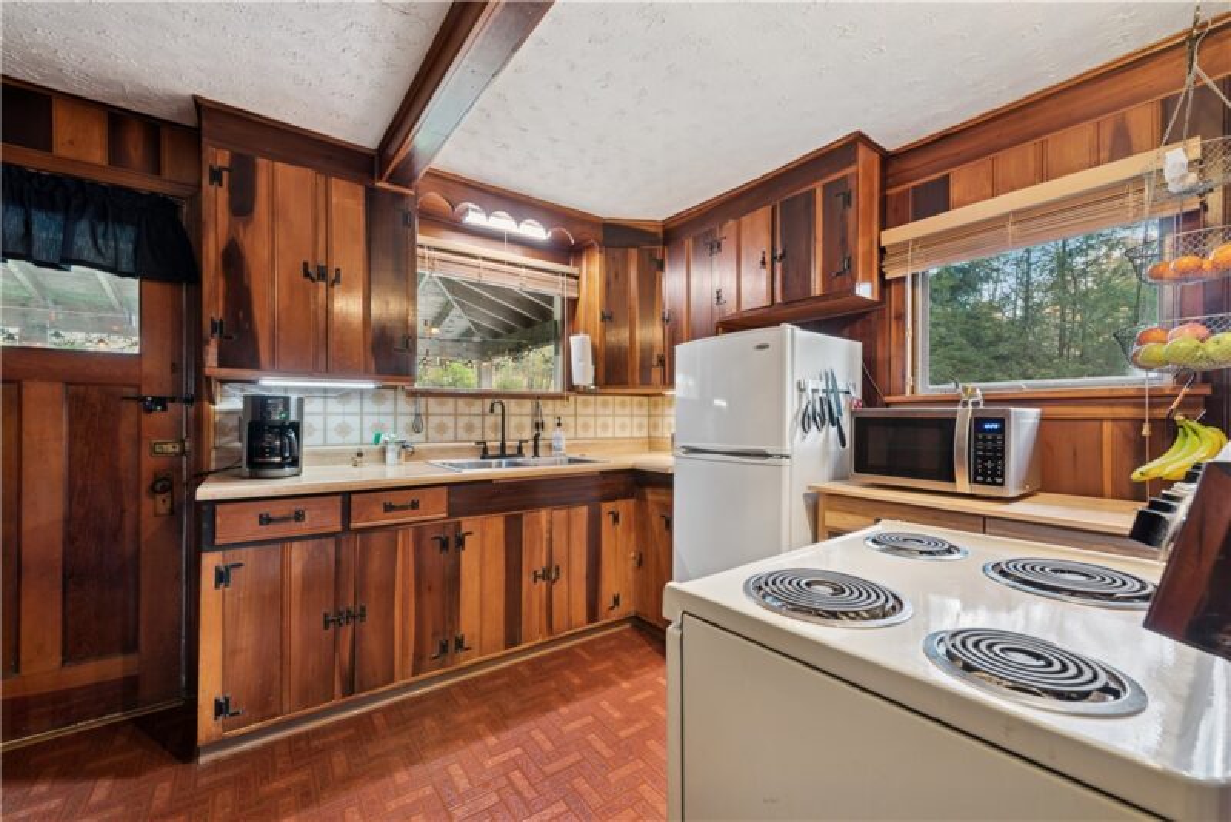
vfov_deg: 81.3
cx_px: 616
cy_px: 411
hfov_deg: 104.2
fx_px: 479
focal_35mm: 14
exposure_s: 1
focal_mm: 14
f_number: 11
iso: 50
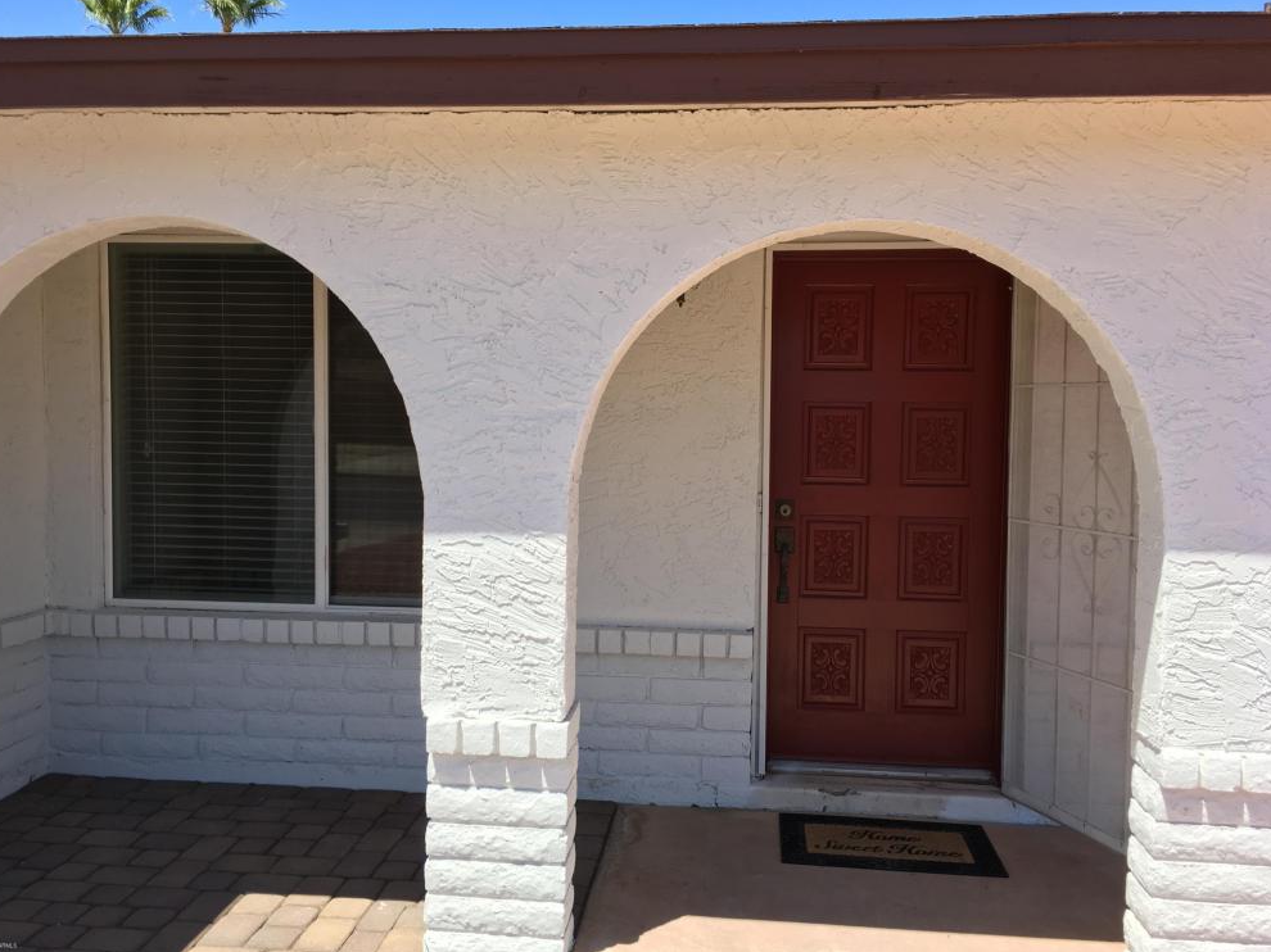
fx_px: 1101
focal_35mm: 30
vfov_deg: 46.8
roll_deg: -1.6
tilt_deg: -3.4
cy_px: 484
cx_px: 639
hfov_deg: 60.0
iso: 25
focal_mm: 4.15
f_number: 2.2
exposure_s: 1/785
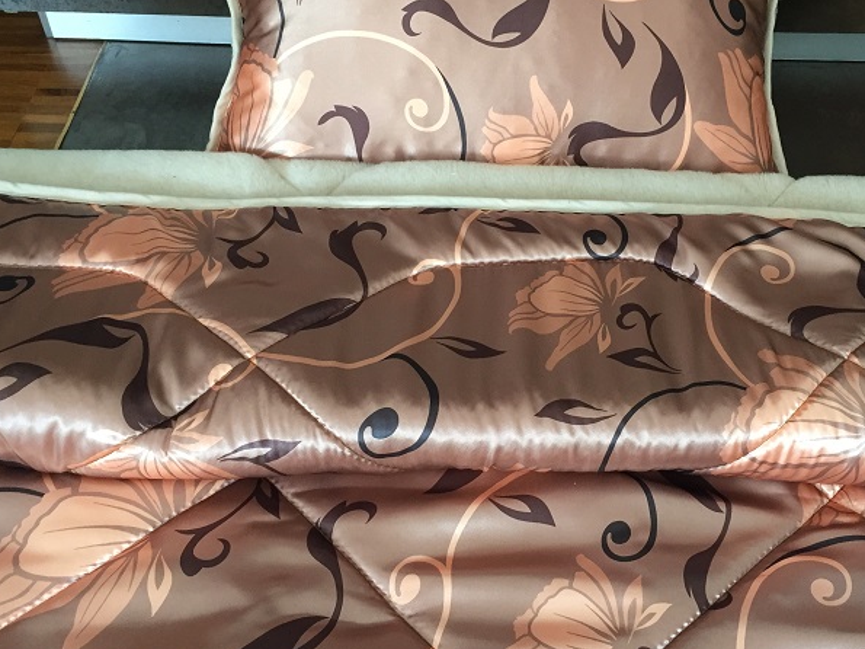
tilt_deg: -48.2
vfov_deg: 36.8
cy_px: 291
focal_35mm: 39
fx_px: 974
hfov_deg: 47.7
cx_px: 502
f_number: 2.2
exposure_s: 1/33
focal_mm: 4.15
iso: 160
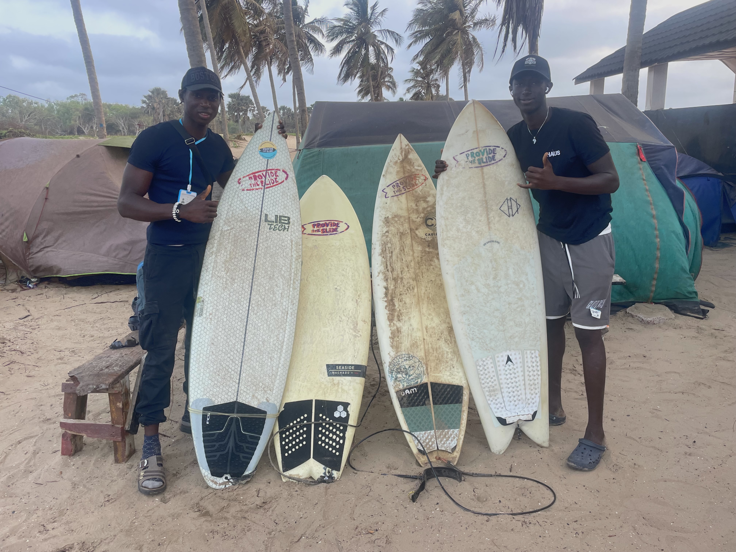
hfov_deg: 67.3
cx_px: 368
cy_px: 276
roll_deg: +2.0
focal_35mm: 26
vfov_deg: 53.1
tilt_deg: -12.9
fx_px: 553
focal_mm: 4.2
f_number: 1.6
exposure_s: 1/121
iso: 64
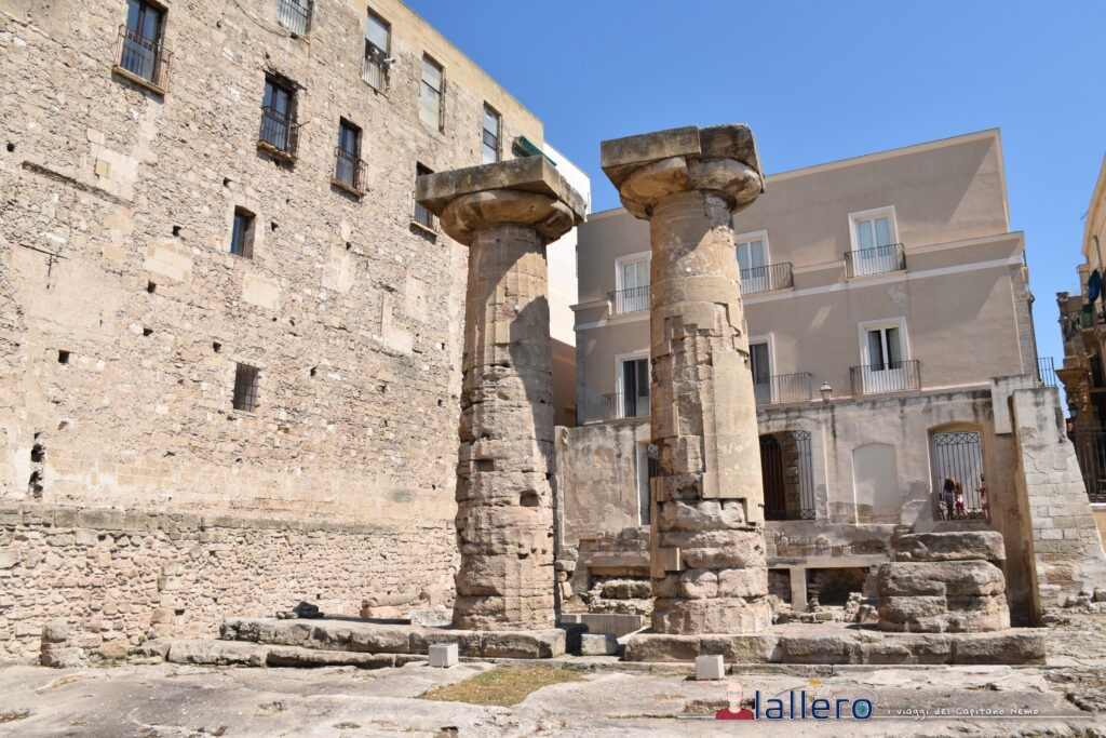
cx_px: 553
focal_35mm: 27
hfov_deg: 67.4
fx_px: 830
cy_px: 369
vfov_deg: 47.9
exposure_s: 1/400
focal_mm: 18
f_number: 10
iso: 200
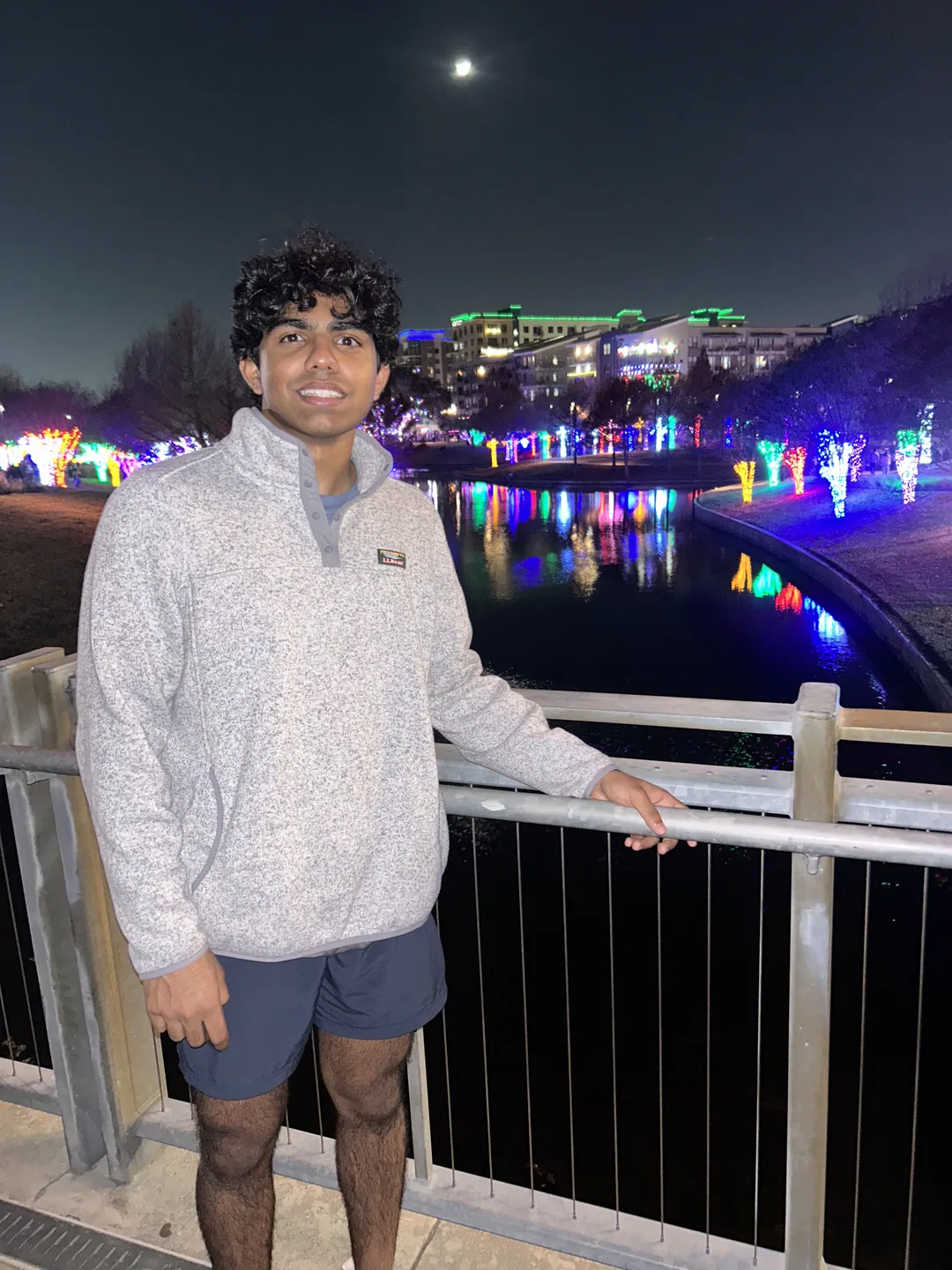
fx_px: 953
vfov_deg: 67.3
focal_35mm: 26
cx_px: 476
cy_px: 635
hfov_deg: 53.1
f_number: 1.5
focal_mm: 5.7
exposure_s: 1/4
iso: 100
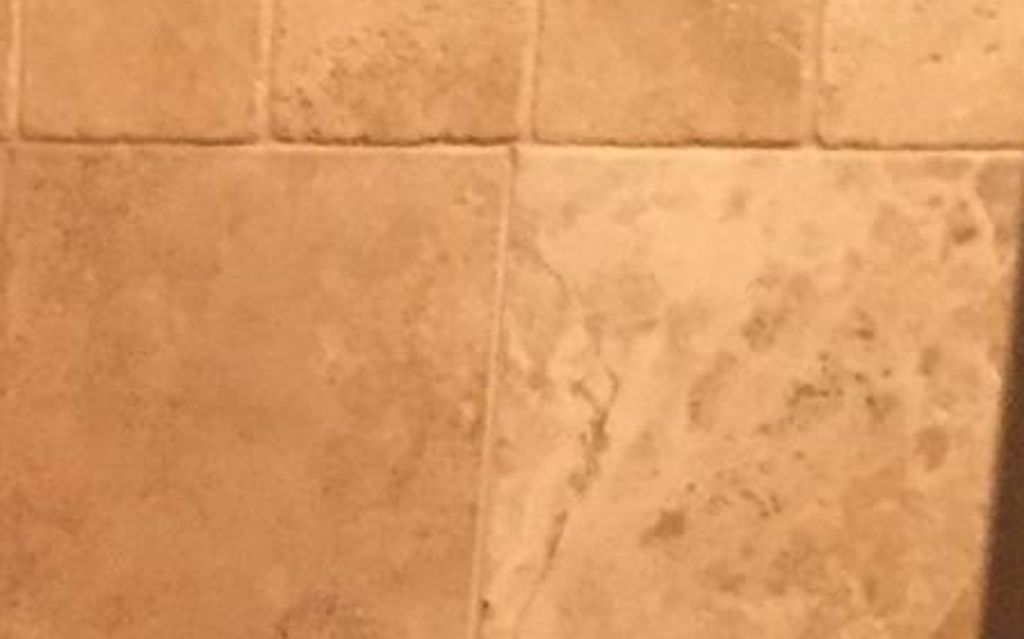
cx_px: -627
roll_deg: -1.7
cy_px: 917
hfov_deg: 14.0
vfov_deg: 9.3
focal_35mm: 137
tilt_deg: -9.8
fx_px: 3821
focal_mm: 4.15
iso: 250
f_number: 2.2
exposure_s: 1/30
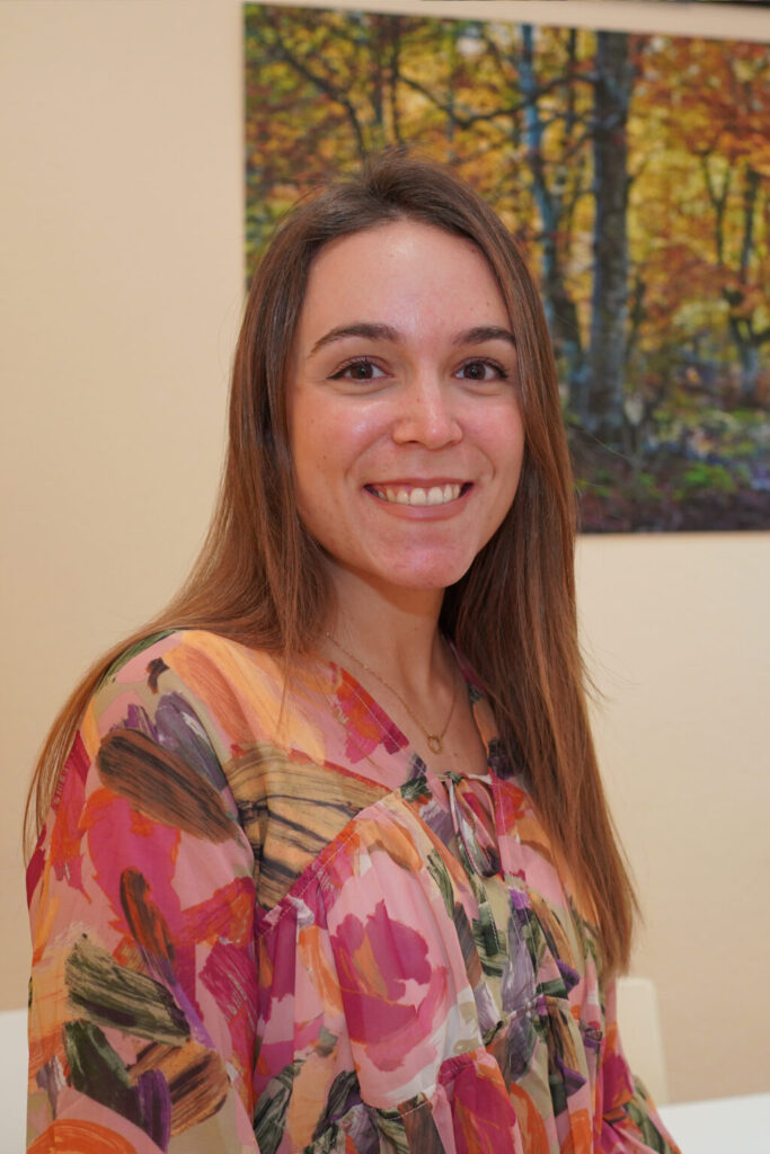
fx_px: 1122
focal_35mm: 35
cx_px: 385
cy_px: 577
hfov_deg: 37.9
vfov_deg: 54.4
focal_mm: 35
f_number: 4
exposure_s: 1/160
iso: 1250
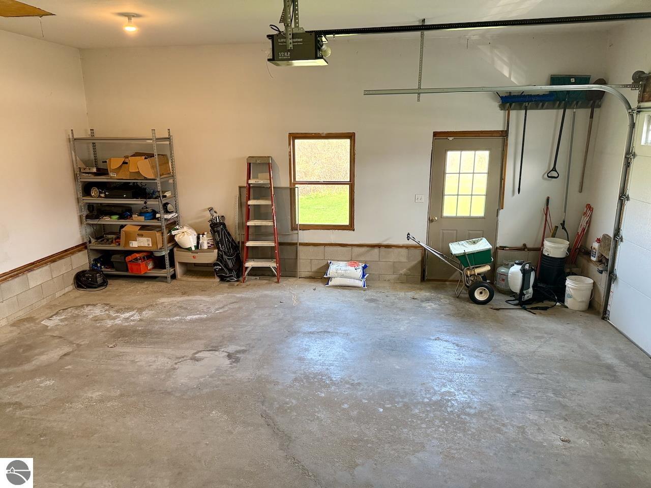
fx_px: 451
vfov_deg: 56.8
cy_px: 244
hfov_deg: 71.6
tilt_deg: -14.7
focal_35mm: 24
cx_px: 326
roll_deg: +0.0
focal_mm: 6.76
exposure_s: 1/120
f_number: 1.78
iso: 400
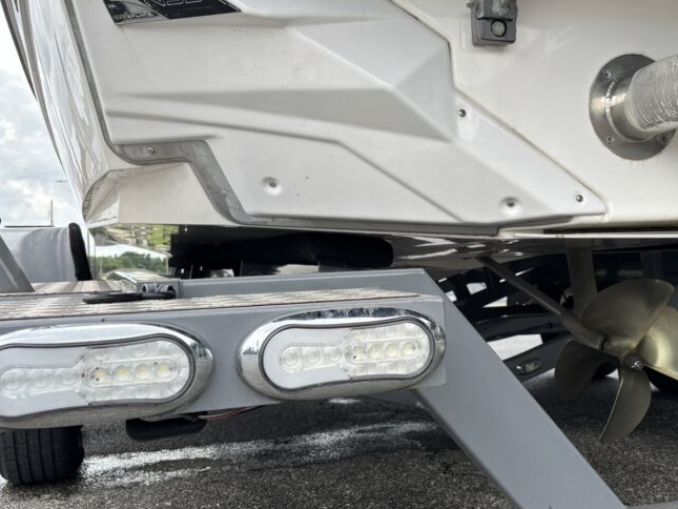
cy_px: 261
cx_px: 496
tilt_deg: +3.2
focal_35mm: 43
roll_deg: +2.2
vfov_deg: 33.6
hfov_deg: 42.7
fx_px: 842
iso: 50
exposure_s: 1/1164
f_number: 1.6
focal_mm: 5.96
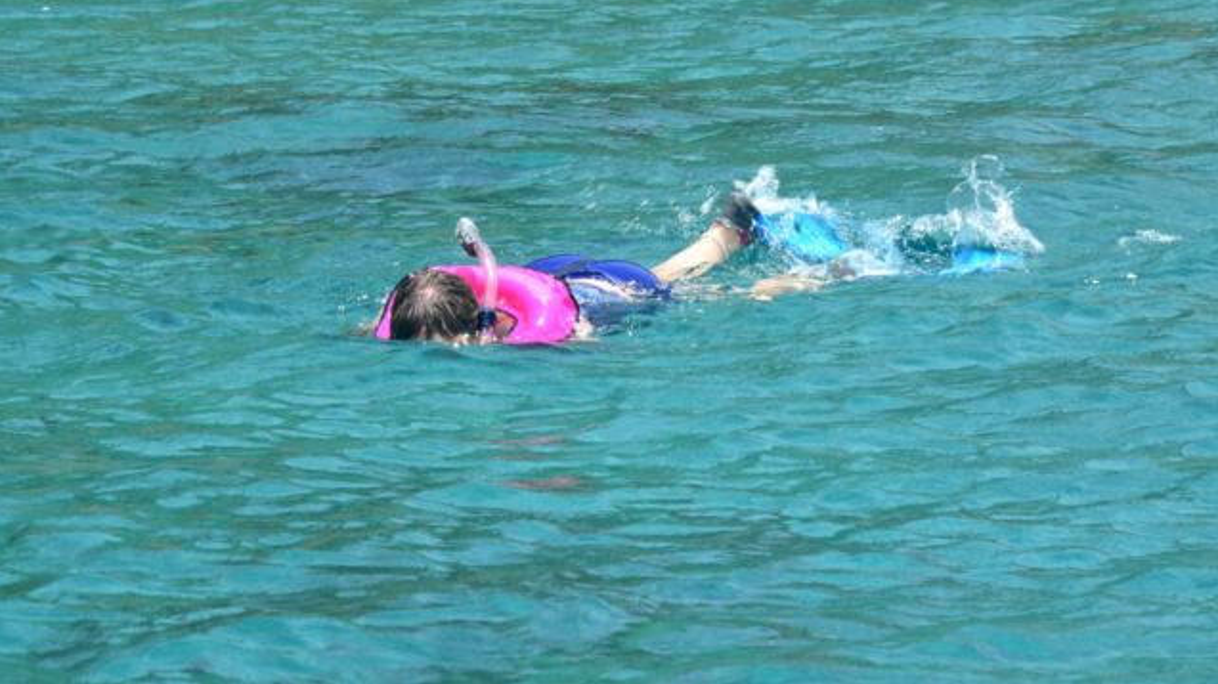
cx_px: 610
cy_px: 282
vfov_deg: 3.9
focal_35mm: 315
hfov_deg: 6.9
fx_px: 10171
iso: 200
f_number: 16
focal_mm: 200
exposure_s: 1/100
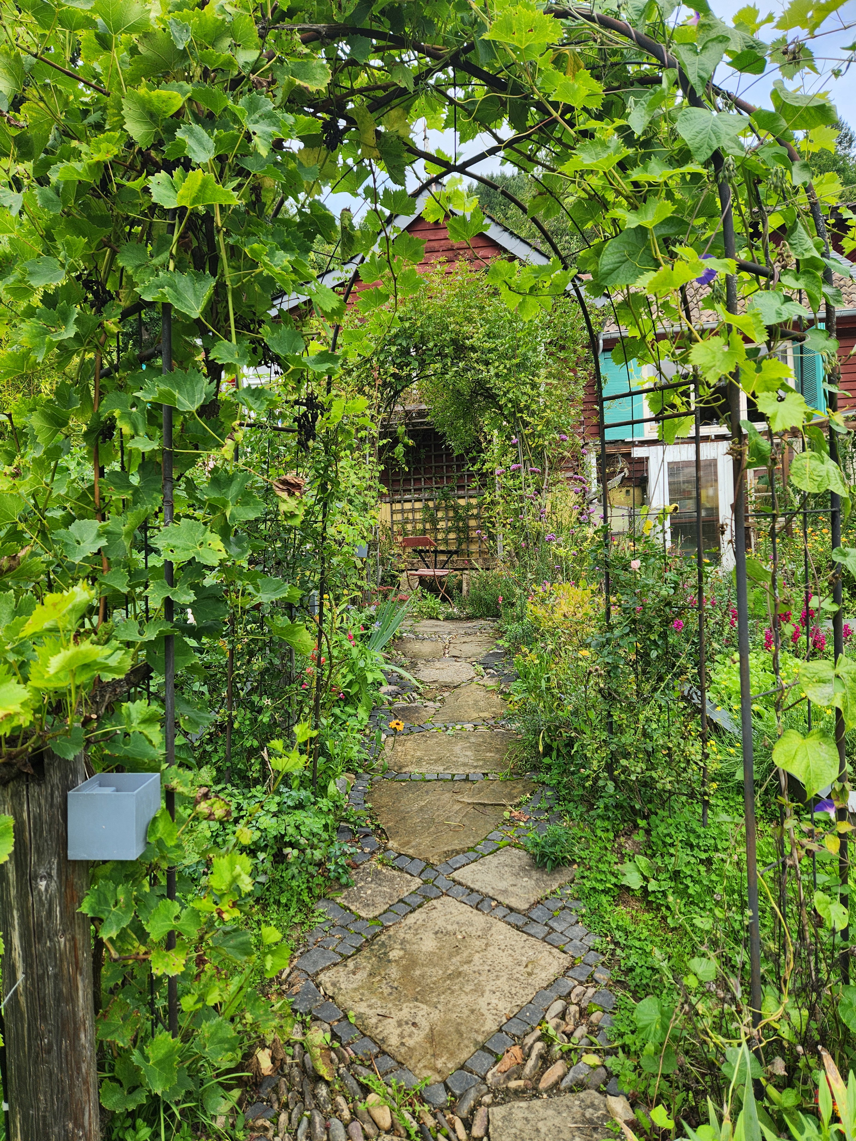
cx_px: 428
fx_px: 758
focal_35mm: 23
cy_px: 570
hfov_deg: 58.9
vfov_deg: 73.9
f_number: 1.8
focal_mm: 5.4
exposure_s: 1/439
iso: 20
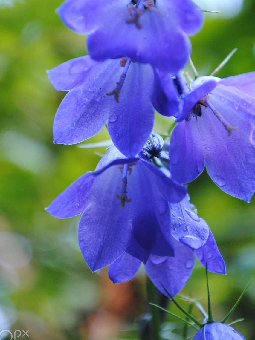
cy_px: 137
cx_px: 115
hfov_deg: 13.3
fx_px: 1097
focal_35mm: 112
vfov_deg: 17.6
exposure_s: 1/50
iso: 400
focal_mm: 55
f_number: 5.6
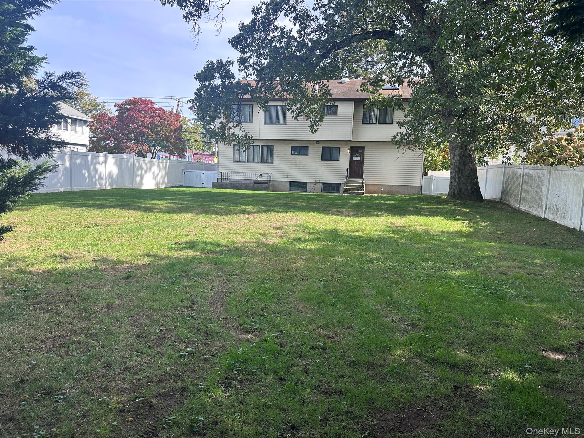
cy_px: 219
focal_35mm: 24
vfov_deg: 56.8
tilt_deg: -4.5
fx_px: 405
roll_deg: -3.9
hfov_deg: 71.6
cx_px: 292
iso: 80
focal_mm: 6.86
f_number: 1.78
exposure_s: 1/943
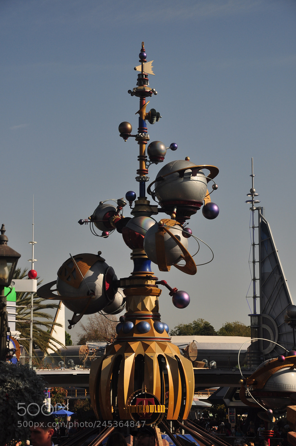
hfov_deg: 13.0
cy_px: 223
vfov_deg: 19.5
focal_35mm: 105
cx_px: 148
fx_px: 1298
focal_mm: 70
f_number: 8
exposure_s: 1/1000
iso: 200
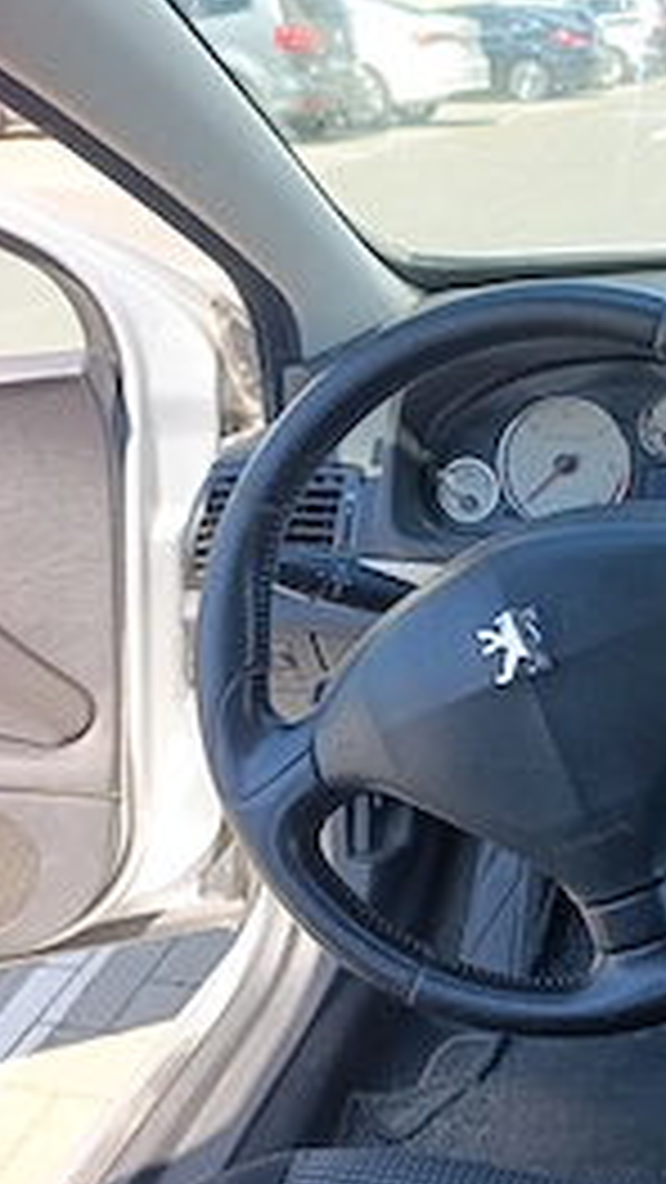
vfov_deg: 52.7
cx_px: 662
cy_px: 626
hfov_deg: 29.2
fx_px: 1193
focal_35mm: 38
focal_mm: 6.14
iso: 64
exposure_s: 1/100
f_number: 1.6
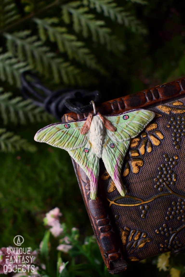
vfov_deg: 36.9
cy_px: 138
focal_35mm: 54
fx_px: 416
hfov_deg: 25.1
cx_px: 92
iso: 400
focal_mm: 36
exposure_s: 1/80
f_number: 4.8
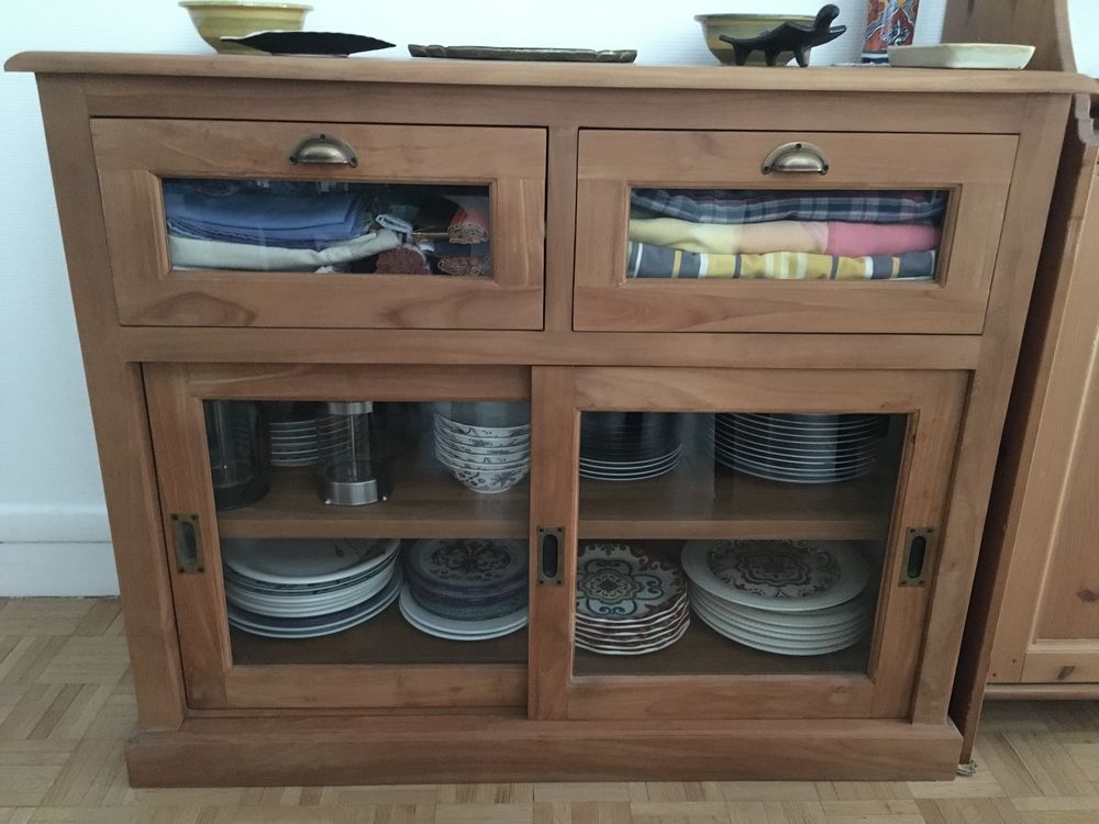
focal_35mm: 29
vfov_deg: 48.2
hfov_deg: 61.7
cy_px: 412
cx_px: 550
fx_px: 921
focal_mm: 4.15
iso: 800
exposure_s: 1/17
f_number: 2.2
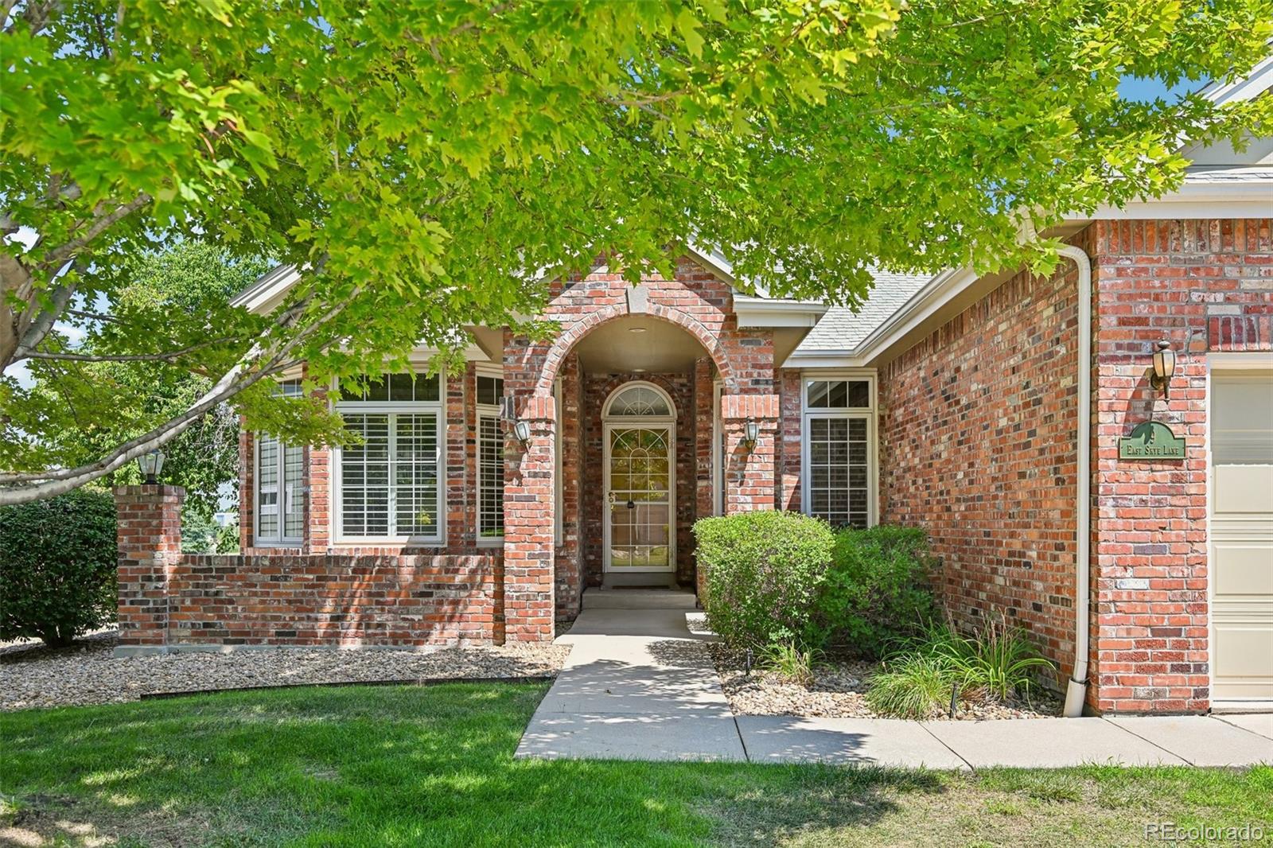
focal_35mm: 30
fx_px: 1061
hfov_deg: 61.9
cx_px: 636
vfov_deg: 43.6
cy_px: 424
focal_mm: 30
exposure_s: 1/125
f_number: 6.3
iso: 64
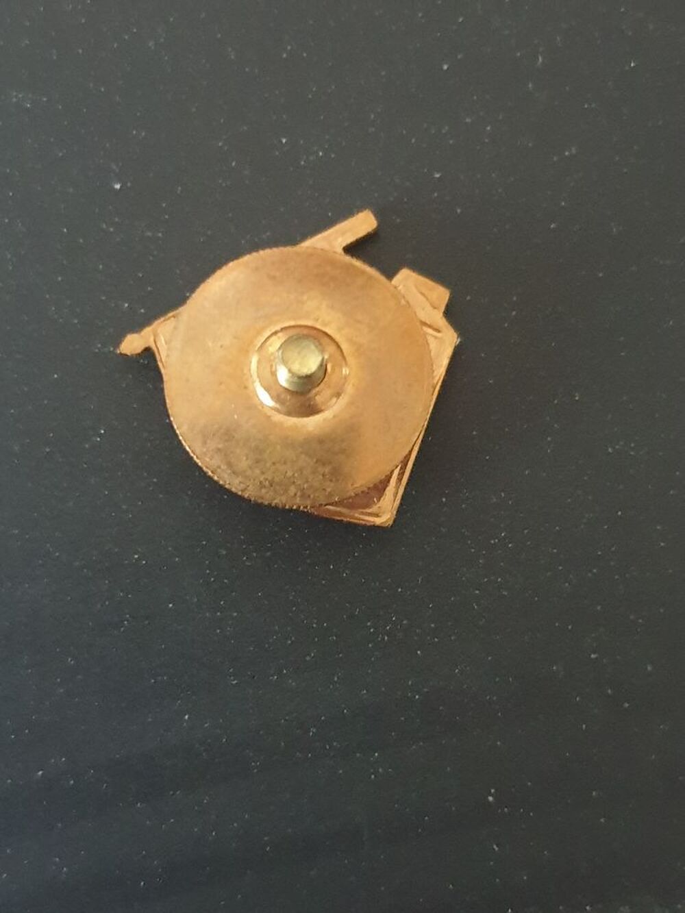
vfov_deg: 67.3
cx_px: 342
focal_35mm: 26
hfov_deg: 53.1
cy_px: 456
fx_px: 686
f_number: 1.5
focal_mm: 4.3
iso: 800
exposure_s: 1/10
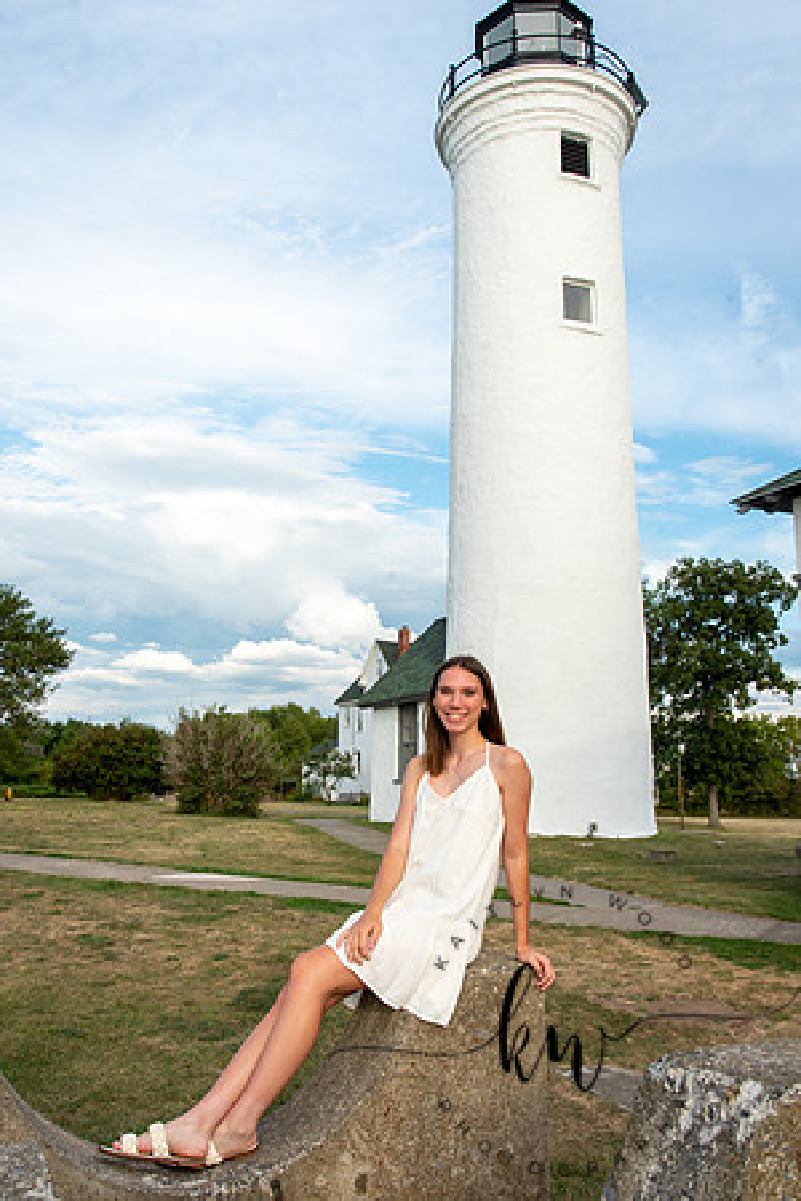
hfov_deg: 41.1
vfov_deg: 58.7
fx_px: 1068
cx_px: 400
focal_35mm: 32
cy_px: 600
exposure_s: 1/250
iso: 400
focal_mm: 32
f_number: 11
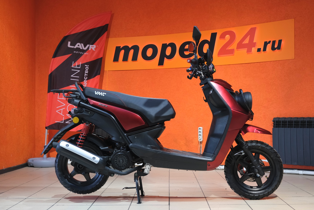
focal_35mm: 49
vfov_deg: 27.5
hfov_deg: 40.3
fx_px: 427
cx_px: 157
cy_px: 105
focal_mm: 32.5
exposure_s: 1/100
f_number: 4
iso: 1600
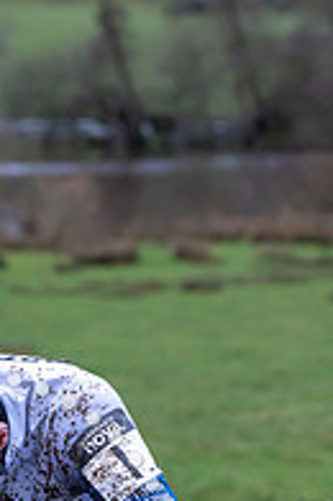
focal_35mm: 161
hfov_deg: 8.4
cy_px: 386
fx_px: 2242
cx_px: 0
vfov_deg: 12.7
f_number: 4
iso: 6400
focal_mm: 70
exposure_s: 1/500
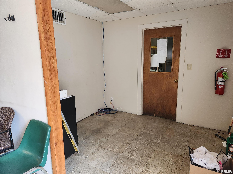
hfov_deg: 73.9
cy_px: 87
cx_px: 116
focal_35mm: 23
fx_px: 155
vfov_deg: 58.9
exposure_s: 1/120
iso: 400
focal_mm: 5.4
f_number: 1.8
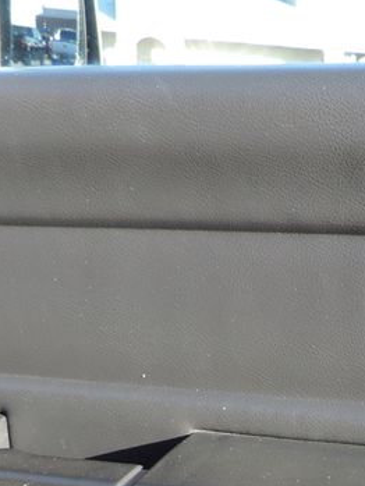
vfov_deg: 20.2
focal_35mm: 88
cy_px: 645
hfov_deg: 16.3
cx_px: 397
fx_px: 1236
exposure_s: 1/125
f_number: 3
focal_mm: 4.3
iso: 80
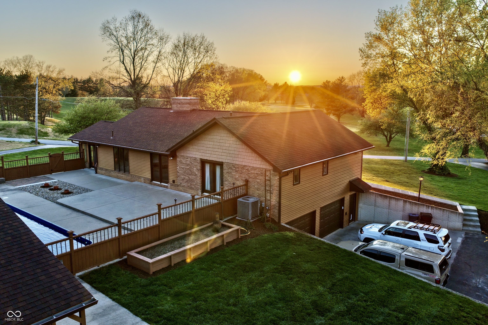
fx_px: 380
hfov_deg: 65.5
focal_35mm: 28
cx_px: 244
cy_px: 162
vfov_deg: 46.4
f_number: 2.8
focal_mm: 14.45
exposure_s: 1/160
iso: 100
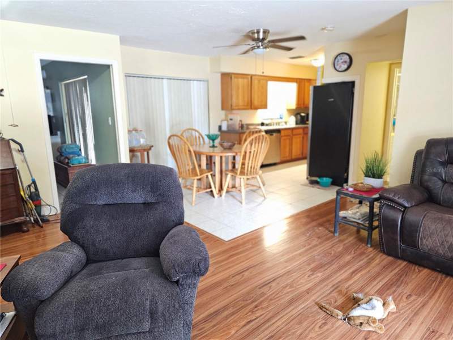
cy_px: 170
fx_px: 301
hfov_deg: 73.9
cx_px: 226
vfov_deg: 58.9
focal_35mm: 23
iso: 640
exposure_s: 1/60
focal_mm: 6.3
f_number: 1.7
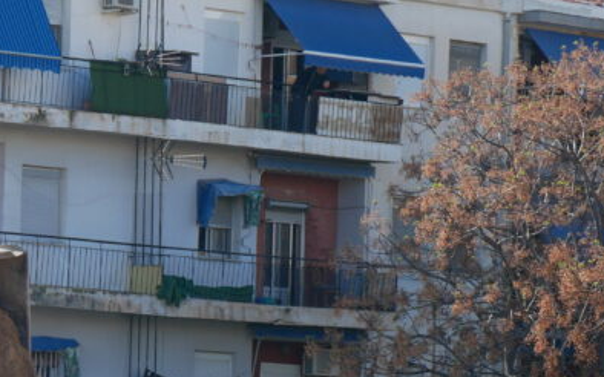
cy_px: 503
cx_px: -87
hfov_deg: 6.3
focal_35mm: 331
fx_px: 5447
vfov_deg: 4.0
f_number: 8
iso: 200
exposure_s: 1/250
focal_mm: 60
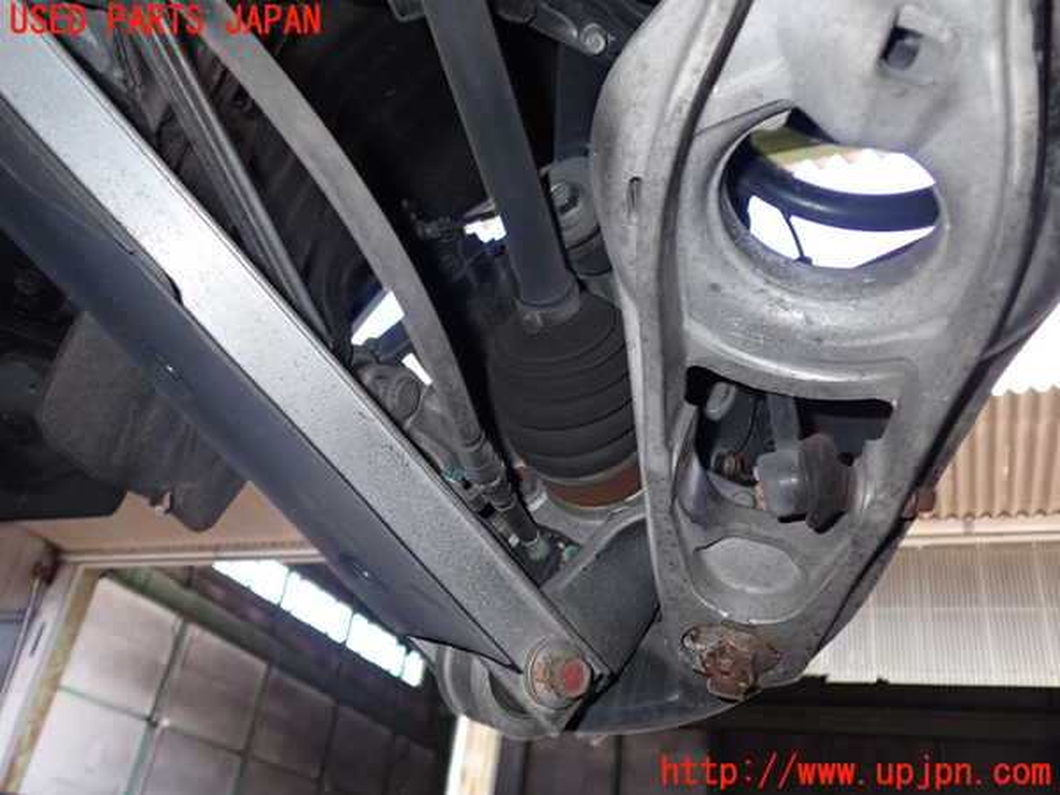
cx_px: 530
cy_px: 398
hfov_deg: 60.0
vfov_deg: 46.8
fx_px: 919
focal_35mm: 30
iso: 320
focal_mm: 5.4
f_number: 6.3
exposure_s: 1/30
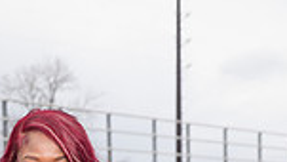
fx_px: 1332
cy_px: 427
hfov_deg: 12.2
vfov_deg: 6.5
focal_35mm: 175
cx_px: 51
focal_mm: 56
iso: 250
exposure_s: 1/400
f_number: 6.3
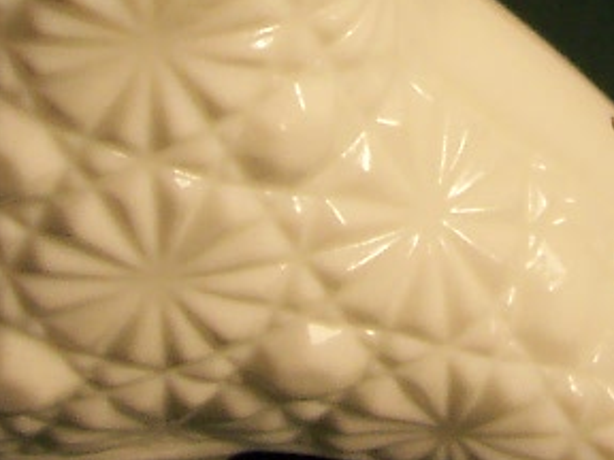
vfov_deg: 9.4
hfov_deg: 12.8
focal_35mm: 154
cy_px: -213
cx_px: 478
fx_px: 2732
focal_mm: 5.6
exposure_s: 1/180
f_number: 2.8
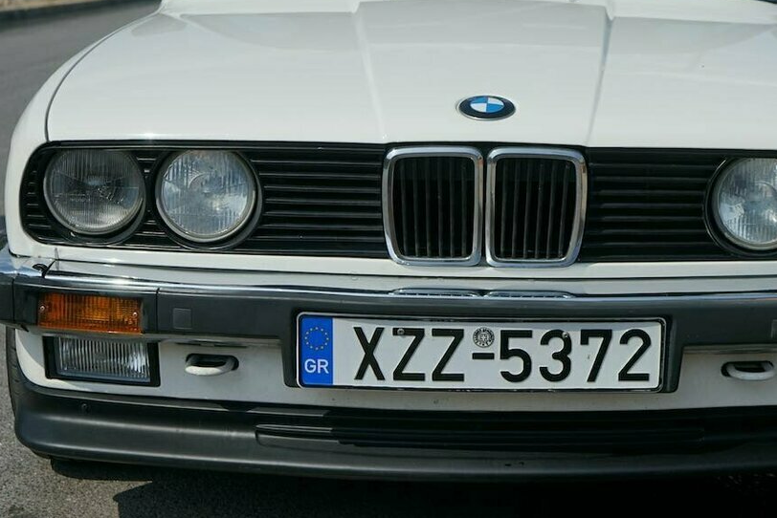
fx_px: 1403
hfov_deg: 30.8
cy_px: 186
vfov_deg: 20.9
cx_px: 498
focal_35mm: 65
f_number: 4.5
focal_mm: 44
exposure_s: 1/3200
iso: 160
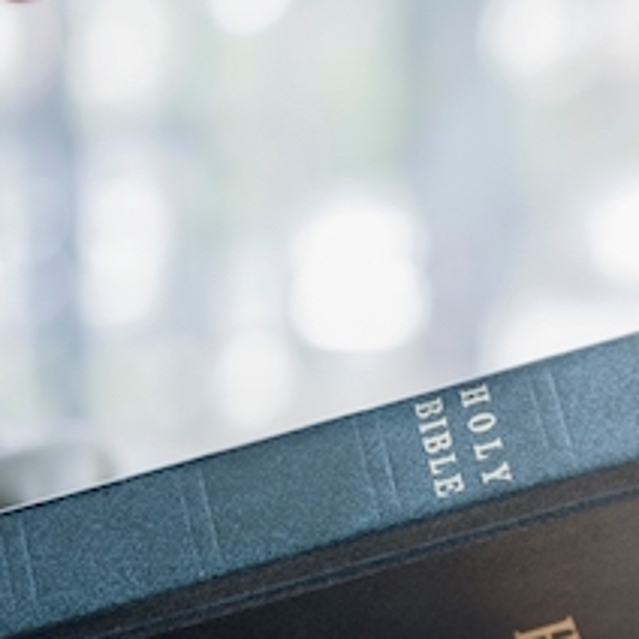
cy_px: 586
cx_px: 820
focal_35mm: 170
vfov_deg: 10.2
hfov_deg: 10.1
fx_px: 3550
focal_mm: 35
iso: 250
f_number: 2
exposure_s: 1/60
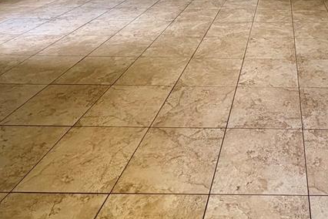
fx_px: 319
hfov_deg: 49.7
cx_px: 283
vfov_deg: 35.4
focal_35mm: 35
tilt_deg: -19.2
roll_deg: -0.1
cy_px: 17
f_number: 2.2
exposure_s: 1/99
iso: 160
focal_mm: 2.22
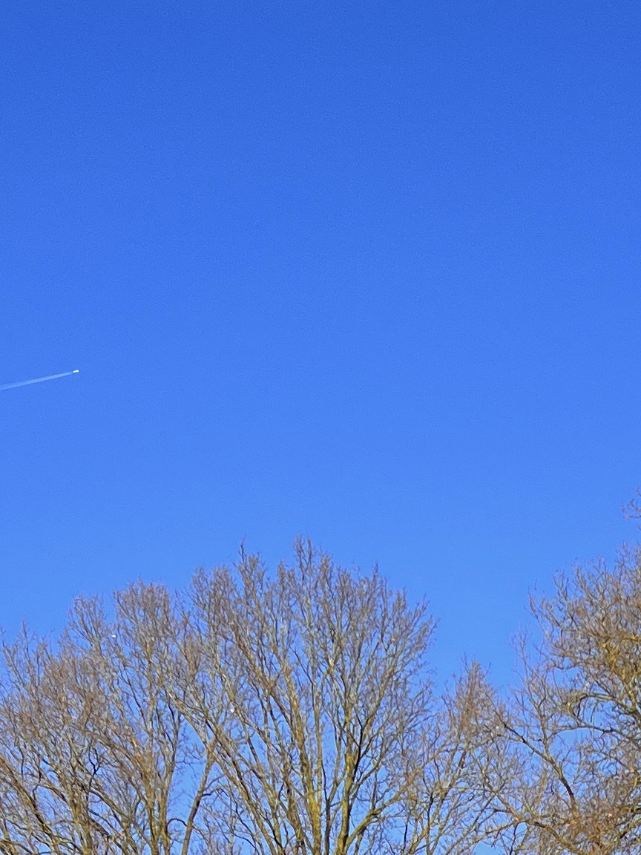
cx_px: 660
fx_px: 2247
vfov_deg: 18.0
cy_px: 1455
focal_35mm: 91
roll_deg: -0.5
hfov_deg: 15.9
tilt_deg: +4.2
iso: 50
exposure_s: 1/2083
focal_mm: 5.7
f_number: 1.5
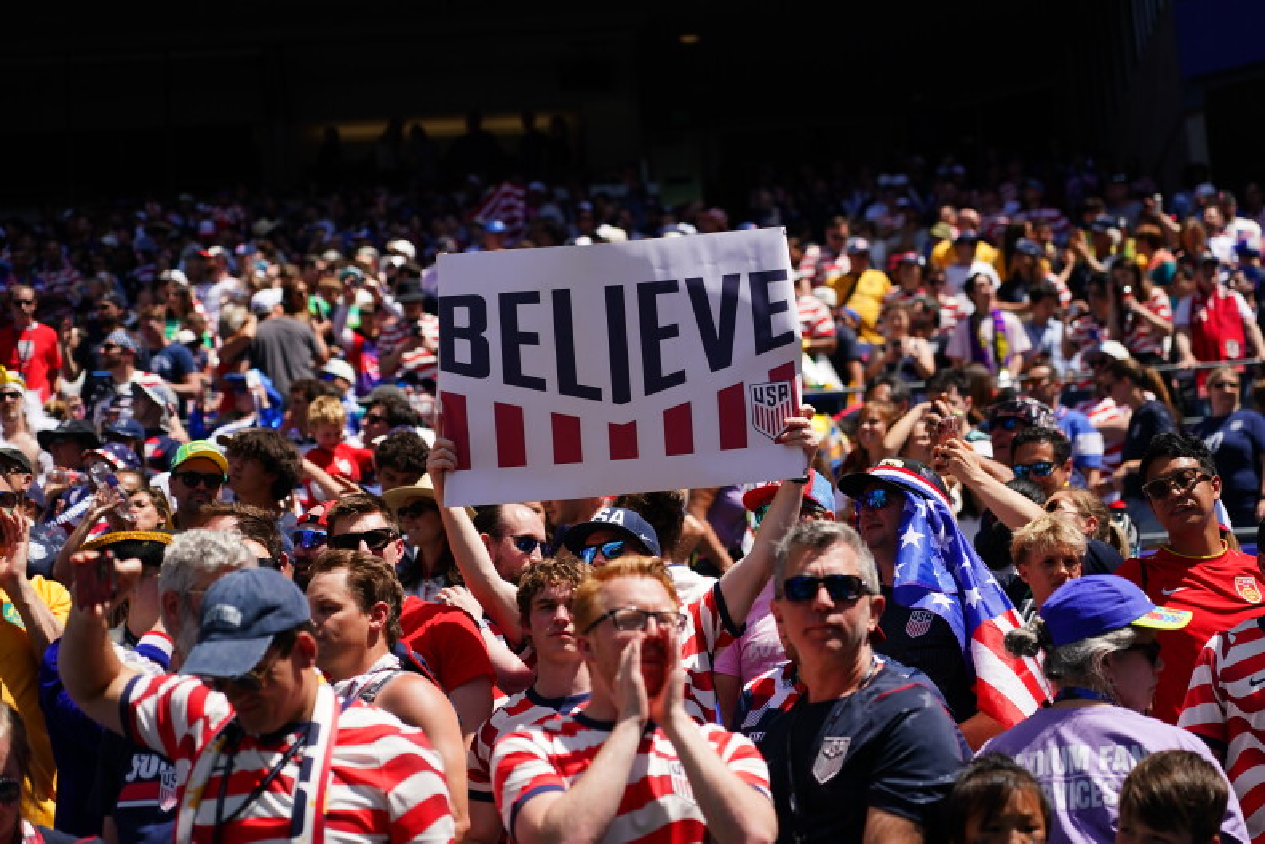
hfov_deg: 19.5
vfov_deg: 13.0
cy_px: 422
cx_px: 632
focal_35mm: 105
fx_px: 3689
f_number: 4
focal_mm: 105
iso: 320
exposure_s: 1/3200
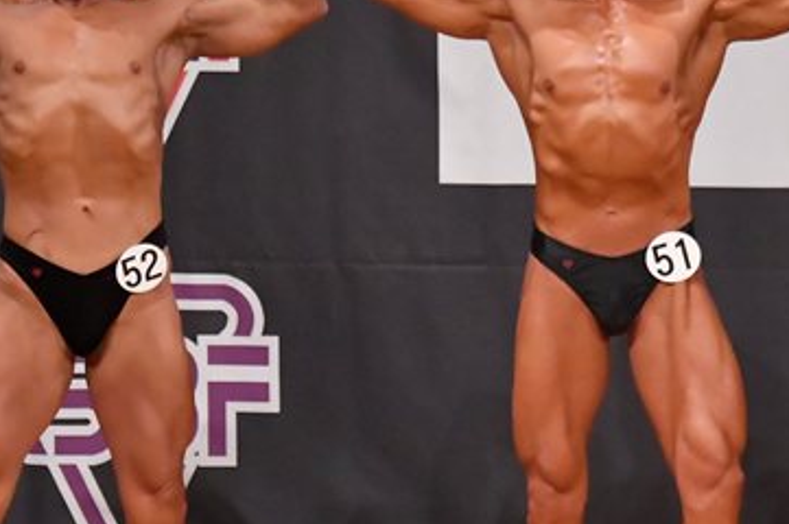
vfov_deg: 2.4
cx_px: 75
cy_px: 306
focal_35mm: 580
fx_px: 12700
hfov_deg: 3.6
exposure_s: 1/400
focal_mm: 180
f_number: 5.6
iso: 9000
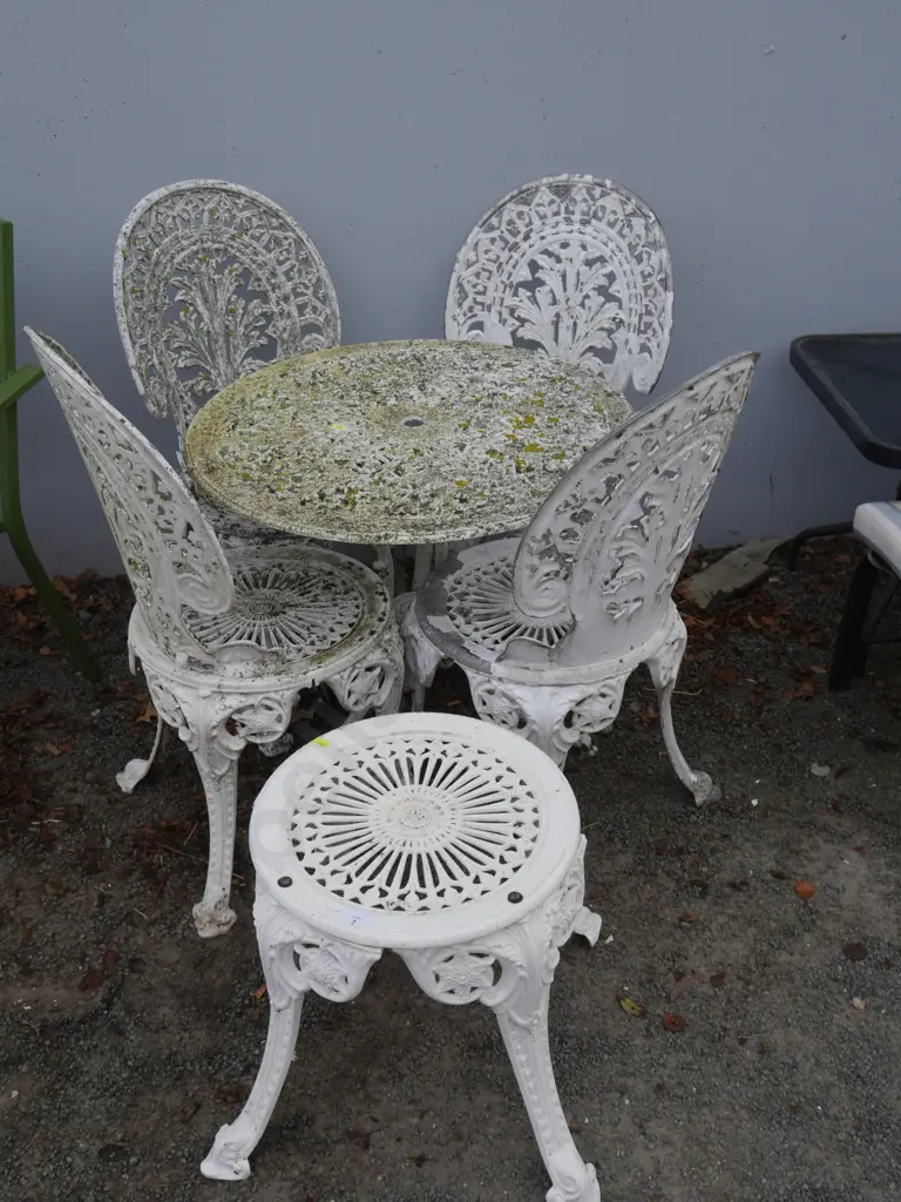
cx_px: 450
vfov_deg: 54.0
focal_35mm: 34
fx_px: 1180
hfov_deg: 41.8
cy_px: 601
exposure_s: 1/200
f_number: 5.6
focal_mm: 17
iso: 200
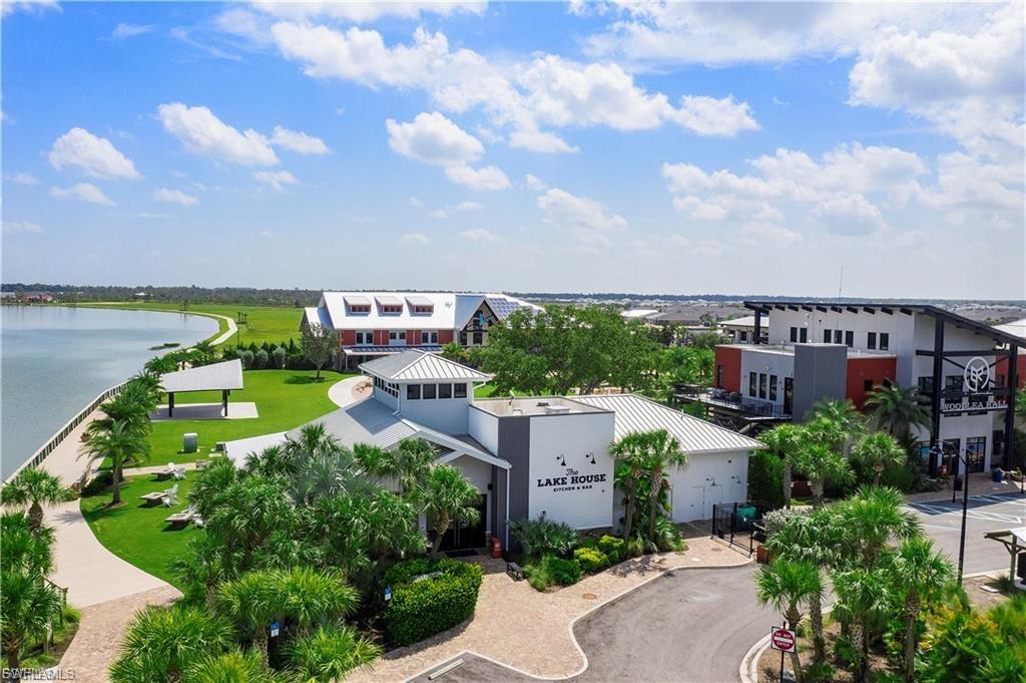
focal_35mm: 28
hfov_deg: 65.5
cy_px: 342
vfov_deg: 46.3
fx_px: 797
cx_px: 513
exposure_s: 1/500
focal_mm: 10.26
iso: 100
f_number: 6.3
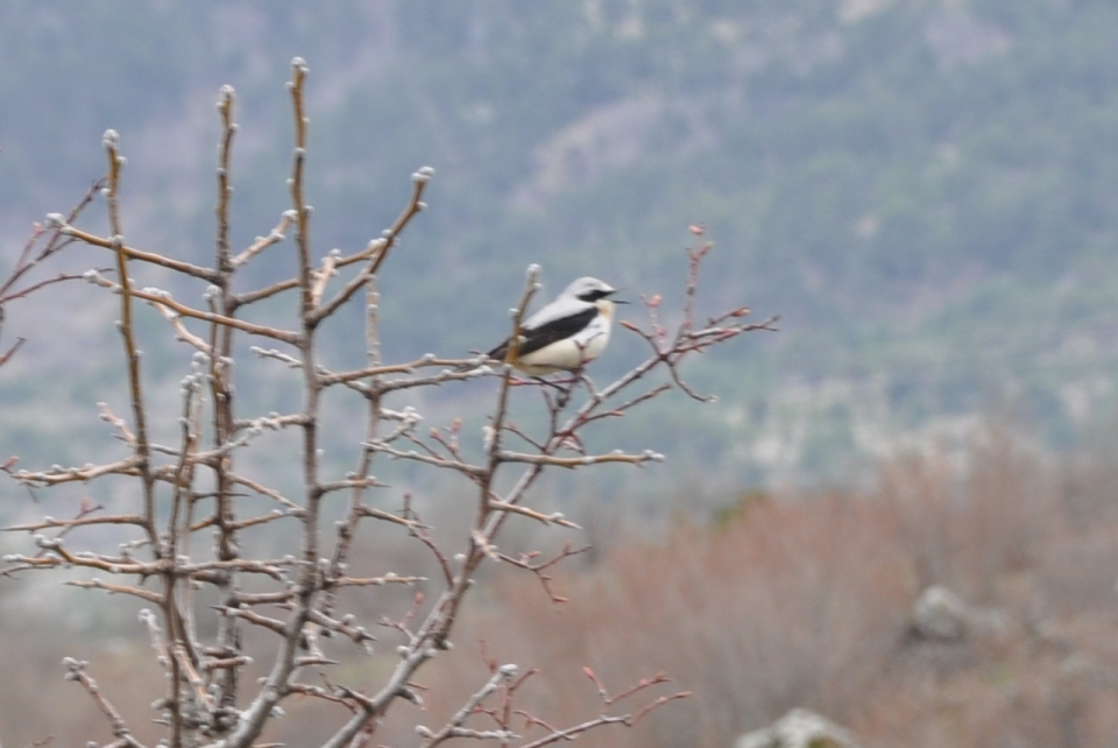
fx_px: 4896
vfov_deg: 8.7
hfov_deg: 13.0
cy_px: 374
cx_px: 559
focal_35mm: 158
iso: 250
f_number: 10
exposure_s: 1/125
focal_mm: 105
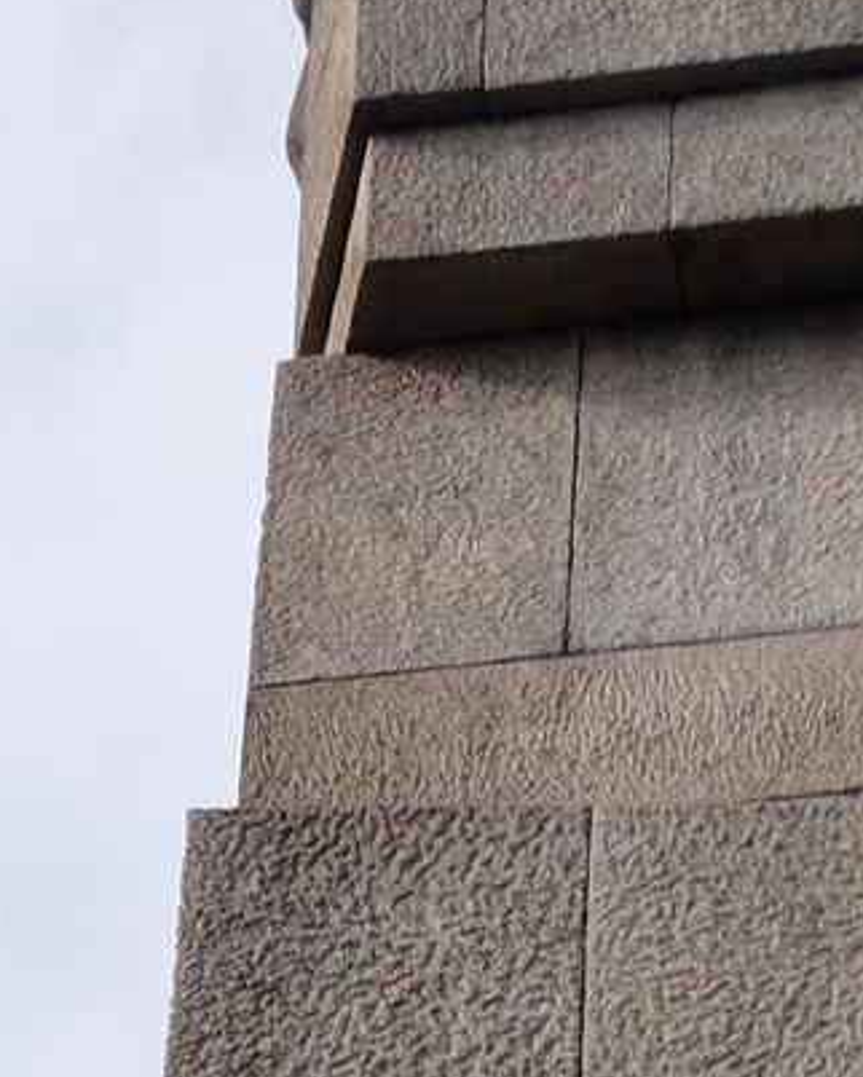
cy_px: 1913
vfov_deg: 9.4
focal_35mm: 196
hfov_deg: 7.9
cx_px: 315
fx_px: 6253
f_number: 16
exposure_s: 1/40
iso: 100
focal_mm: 28
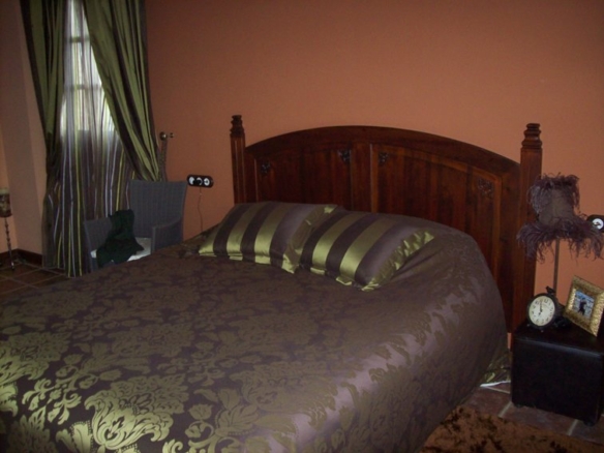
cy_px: 226
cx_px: 302
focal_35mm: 36
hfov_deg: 51.4
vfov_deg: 39.7
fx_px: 628
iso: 200
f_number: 2.7
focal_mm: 6
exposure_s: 1/64
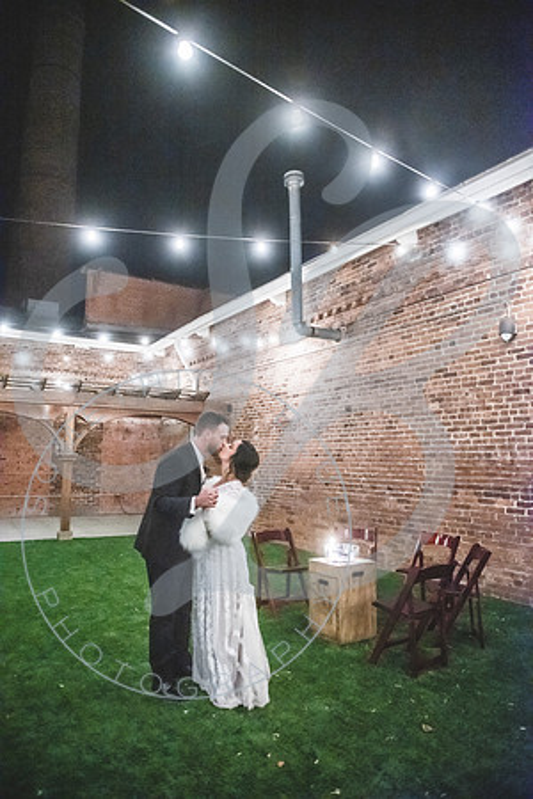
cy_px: 400
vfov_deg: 73.7
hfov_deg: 53.1
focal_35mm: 24
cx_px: 266
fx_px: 533
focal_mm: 24
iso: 5000
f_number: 2.8
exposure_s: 1/125
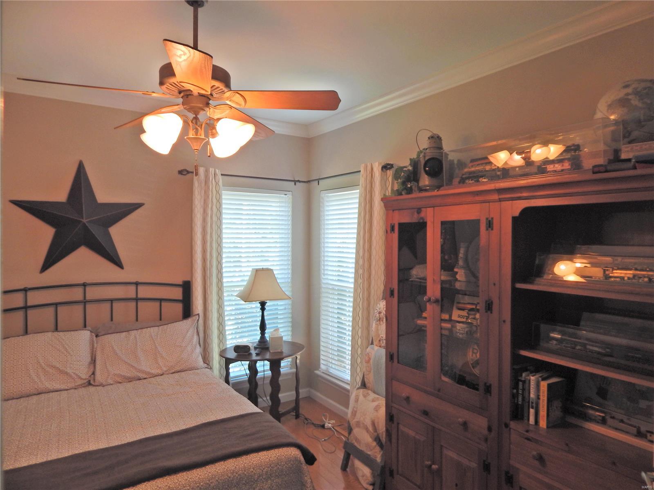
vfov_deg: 61.1
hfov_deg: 76.4
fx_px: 416
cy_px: 245
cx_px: 327
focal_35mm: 22
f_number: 3
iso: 125
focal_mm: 4
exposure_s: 1/30
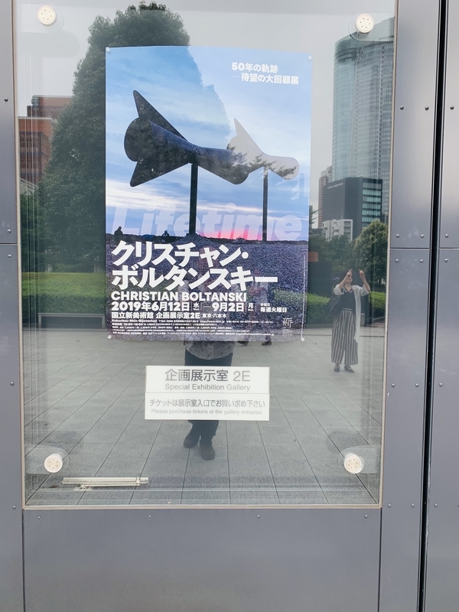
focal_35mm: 26
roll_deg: -0.2
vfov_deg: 67.3
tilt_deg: -4.0
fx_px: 460
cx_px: 230
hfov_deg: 53.1
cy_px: 306
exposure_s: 1/368
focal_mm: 4.25
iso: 25
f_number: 1.8
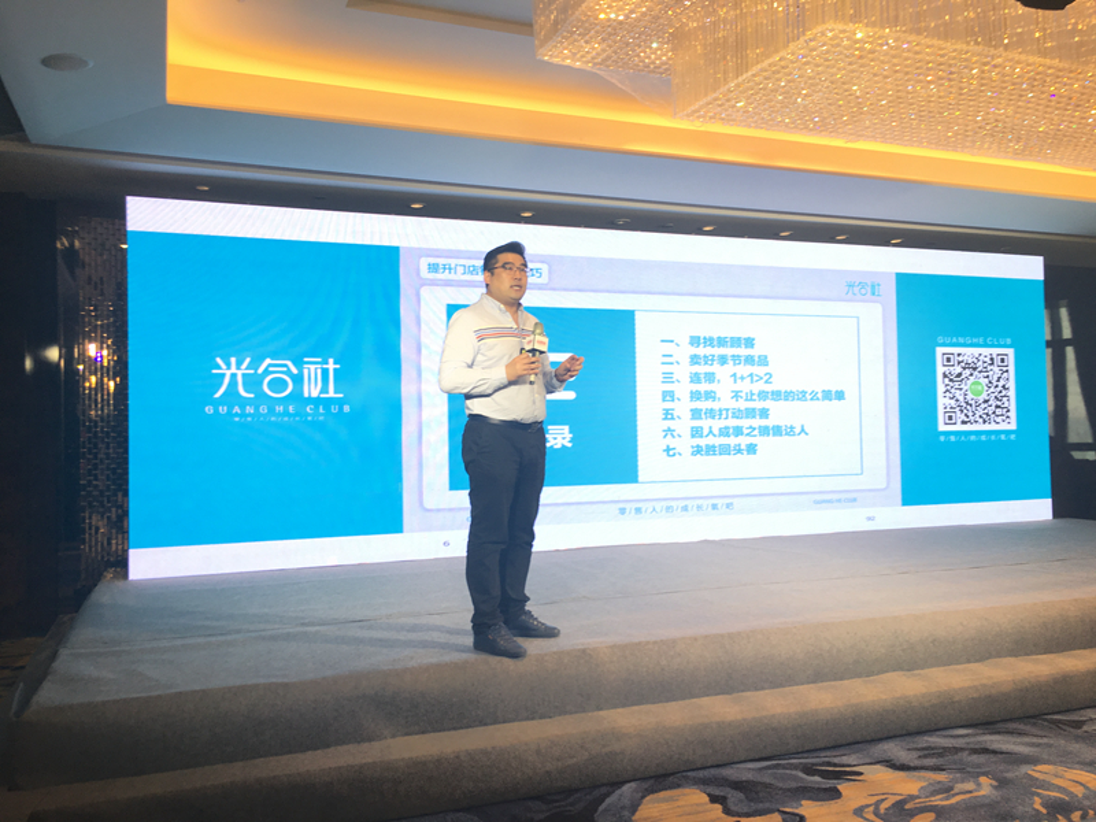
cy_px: 411
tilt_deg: +2.7
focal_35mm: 29
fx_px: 918
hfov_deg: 61.7
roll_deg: +0.0
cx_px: 548
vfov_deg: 48.2
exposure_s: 1/50
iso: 25
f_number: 2.2
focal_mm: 4.15
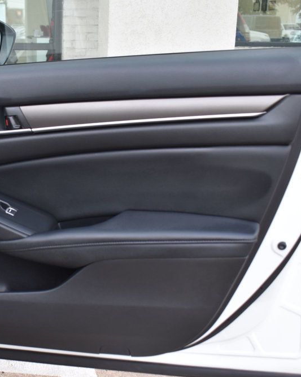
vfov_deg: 37.5
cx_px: 49
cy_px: 191
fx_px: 554
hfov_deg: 29.5
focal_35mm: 50
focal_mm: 23
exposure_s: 1/100
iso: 400
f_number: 5
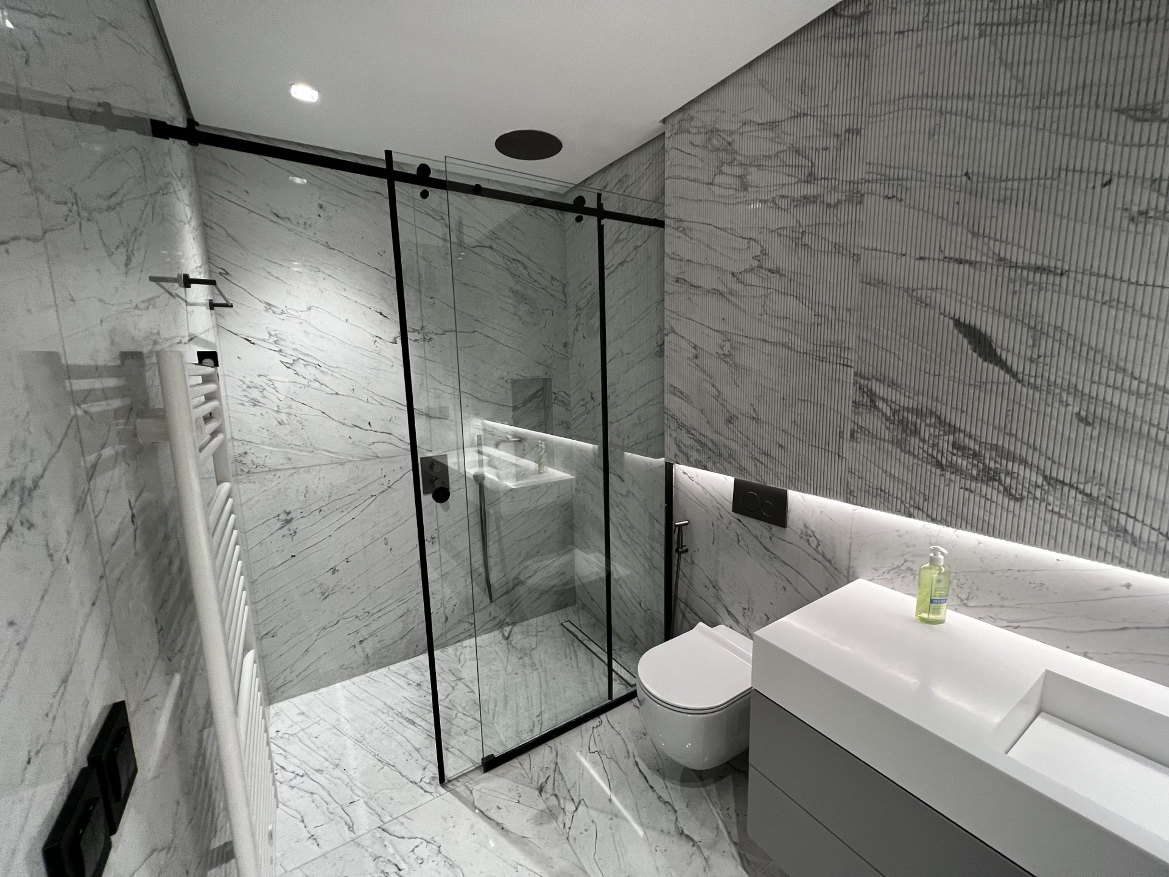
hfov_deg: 106.2
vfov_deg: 89.9
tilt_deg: -10.0
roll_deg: +2.0
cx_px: 584
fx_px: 439
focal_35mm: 13
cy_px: 438
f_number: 1.8
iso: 160
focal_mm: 1.57
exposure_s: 1/100
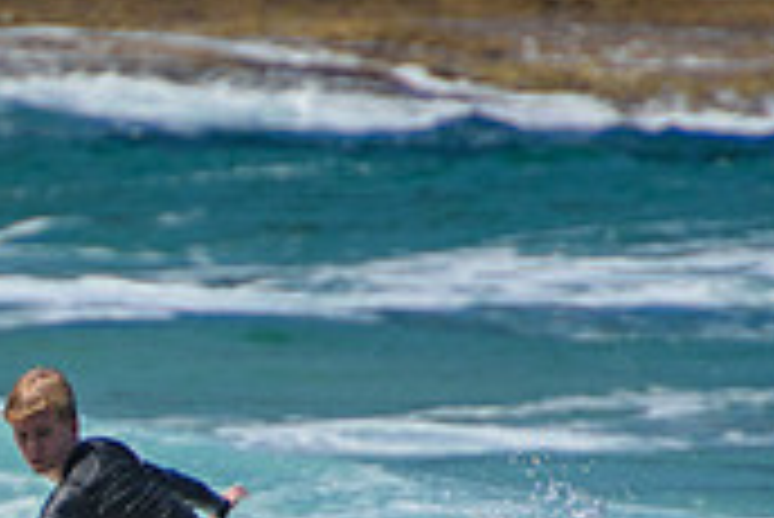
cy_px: 759
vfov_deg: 0.7
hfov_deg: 1.0
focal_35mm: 2023
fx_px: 43530
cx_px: -86
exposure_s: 1/2000
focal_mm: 400
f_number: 5.6
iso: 220
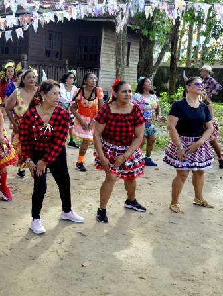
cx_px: 38
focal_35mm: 55
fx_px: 472
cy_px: 151
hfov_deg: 26.0
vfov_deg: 34.9
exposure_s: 1/250
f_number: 8
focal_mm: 32
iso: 2000
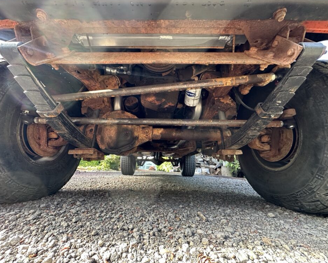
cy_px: 128
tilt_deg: +21.4
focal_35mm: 15
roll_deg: -4.6
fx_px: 146
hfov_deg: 96.7
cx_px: 157
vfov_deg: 84.0
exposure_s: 1/99
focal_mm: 2.22
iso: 200
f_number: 2.2
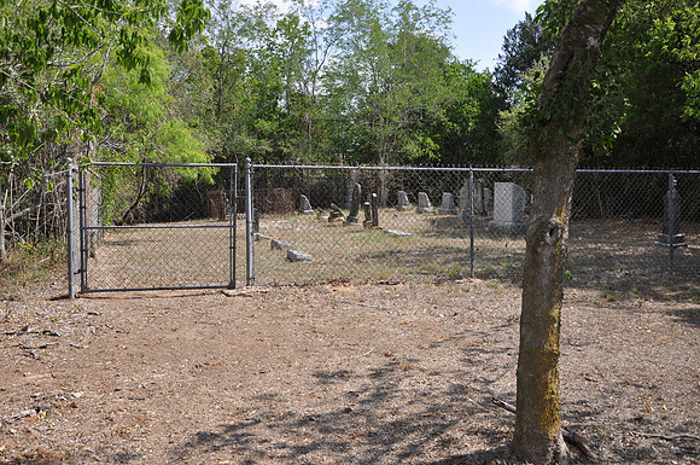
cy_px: 232
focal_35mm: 36
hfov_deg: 53.2
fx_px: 699
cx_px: 350
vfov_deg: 36.8
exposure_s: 1/160
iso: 200
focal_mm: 24
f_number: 6.3
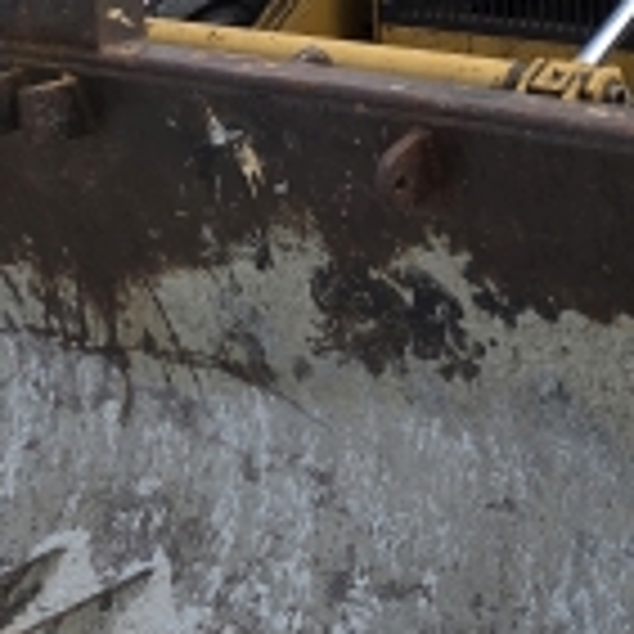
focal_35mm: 111
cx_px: 589
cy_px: -63
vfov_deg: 15.3
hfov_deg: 15.5
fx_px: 2300
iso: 80
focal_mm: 6.3
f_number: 1.7
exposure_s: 1/5017
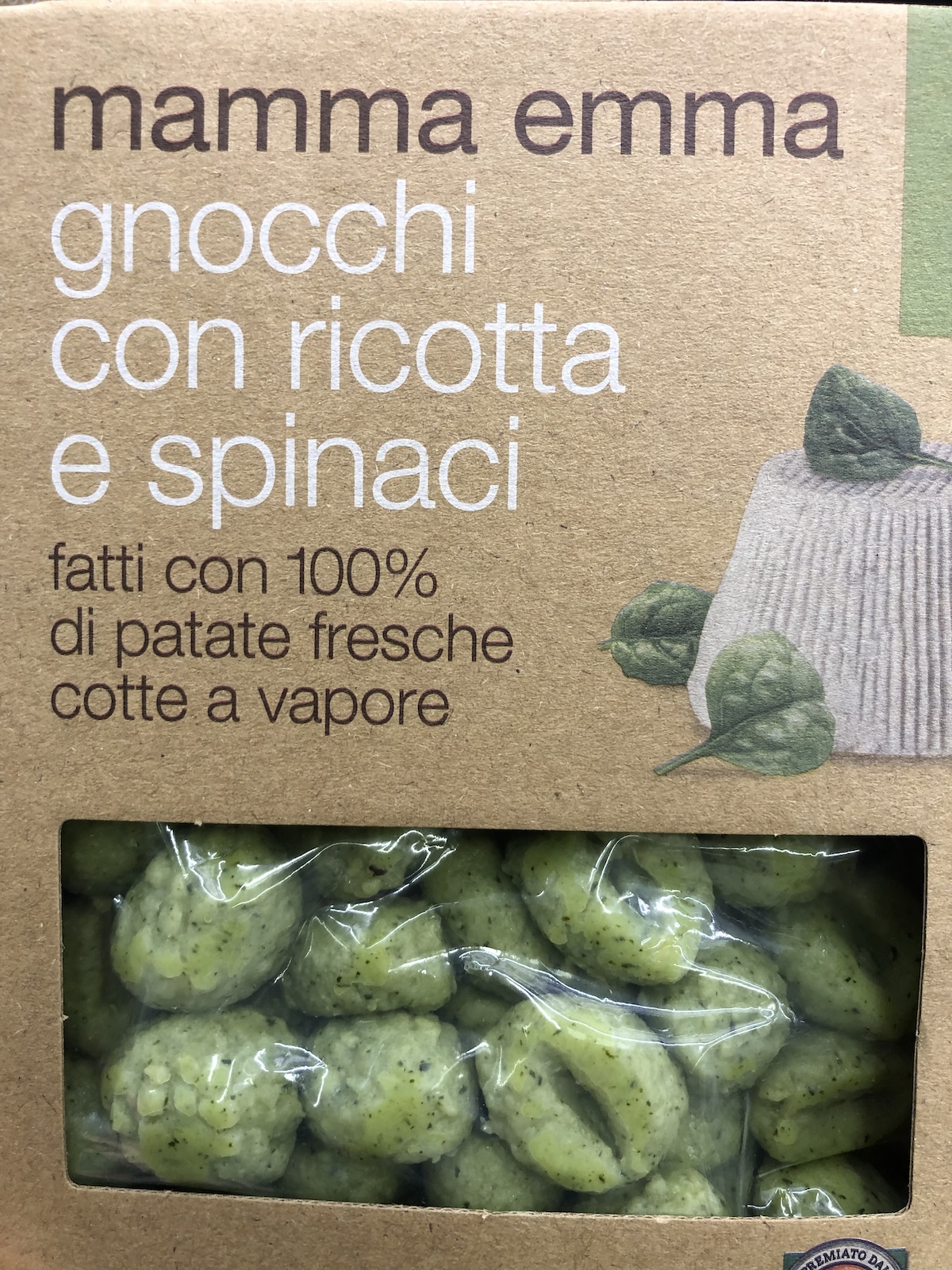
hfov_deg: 49.7
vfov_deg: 63.4
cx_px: 476
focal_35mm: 28
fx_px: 1027
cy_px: 635
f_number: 1.8
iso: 25
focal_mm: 3.99
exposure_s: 1/33
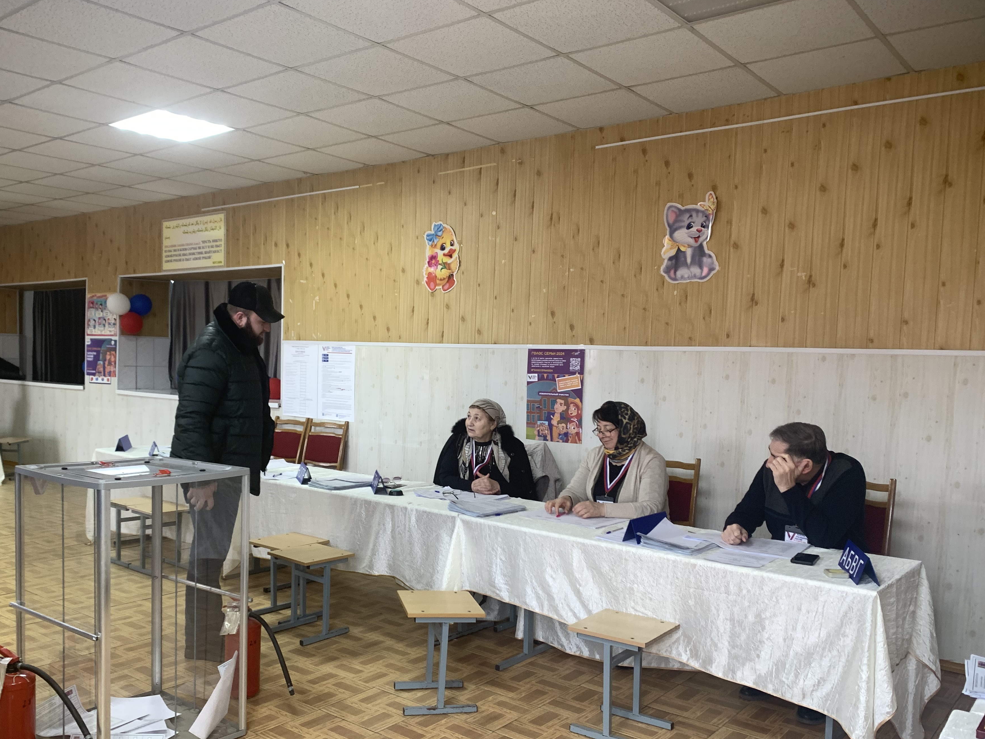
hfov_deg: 59.7
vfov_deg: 46.7
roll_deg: -0.3
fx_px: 854
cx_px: 422
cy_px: 418
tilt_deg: -5.0
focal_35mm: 30
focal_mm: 4.25
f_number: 1.8
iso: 160
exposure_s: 1/60
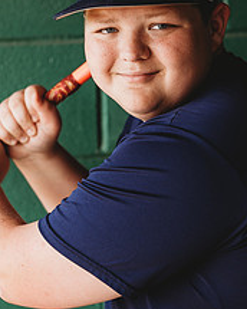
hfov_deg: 9.3
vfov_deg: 11.6
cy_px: 137
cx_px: 145
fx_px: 1526
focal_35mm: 167
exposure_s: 1/80
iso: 100
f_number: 2.8
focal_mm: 85
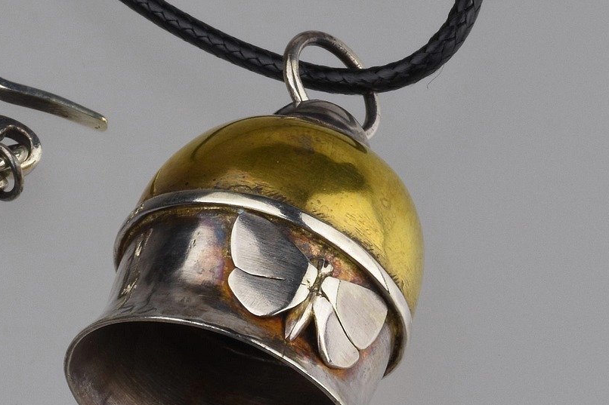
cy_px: 289
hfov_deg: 15.3
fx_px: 2266
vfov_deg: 10.2
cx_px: 232
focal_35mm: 134
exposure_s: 1/15
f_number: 36
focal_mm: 60
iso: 125
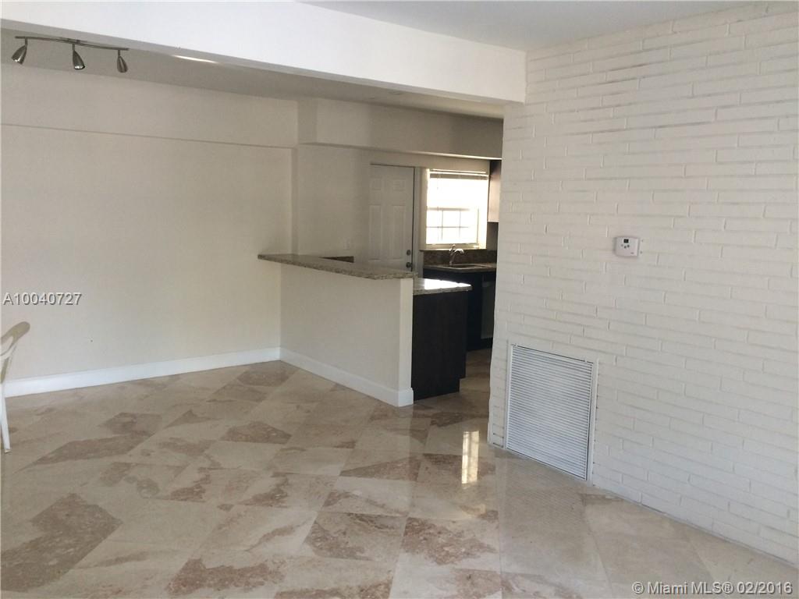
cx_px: 400
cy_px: 300
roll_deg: -2.0
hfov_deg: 61.7
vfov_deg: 48.2
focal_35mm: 29
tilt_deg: -11.8
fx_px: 669
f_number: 2.2
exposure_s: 1/30
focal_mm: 4.15
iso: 125
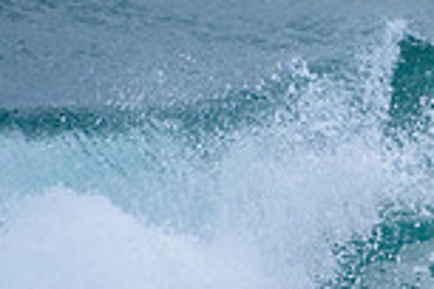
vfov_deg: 0.7
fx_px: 22904
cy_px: 180
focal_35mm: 1900
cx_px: 766
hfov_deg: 1.1
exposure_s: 1/2000
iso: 320
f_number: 5.6
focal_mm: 500
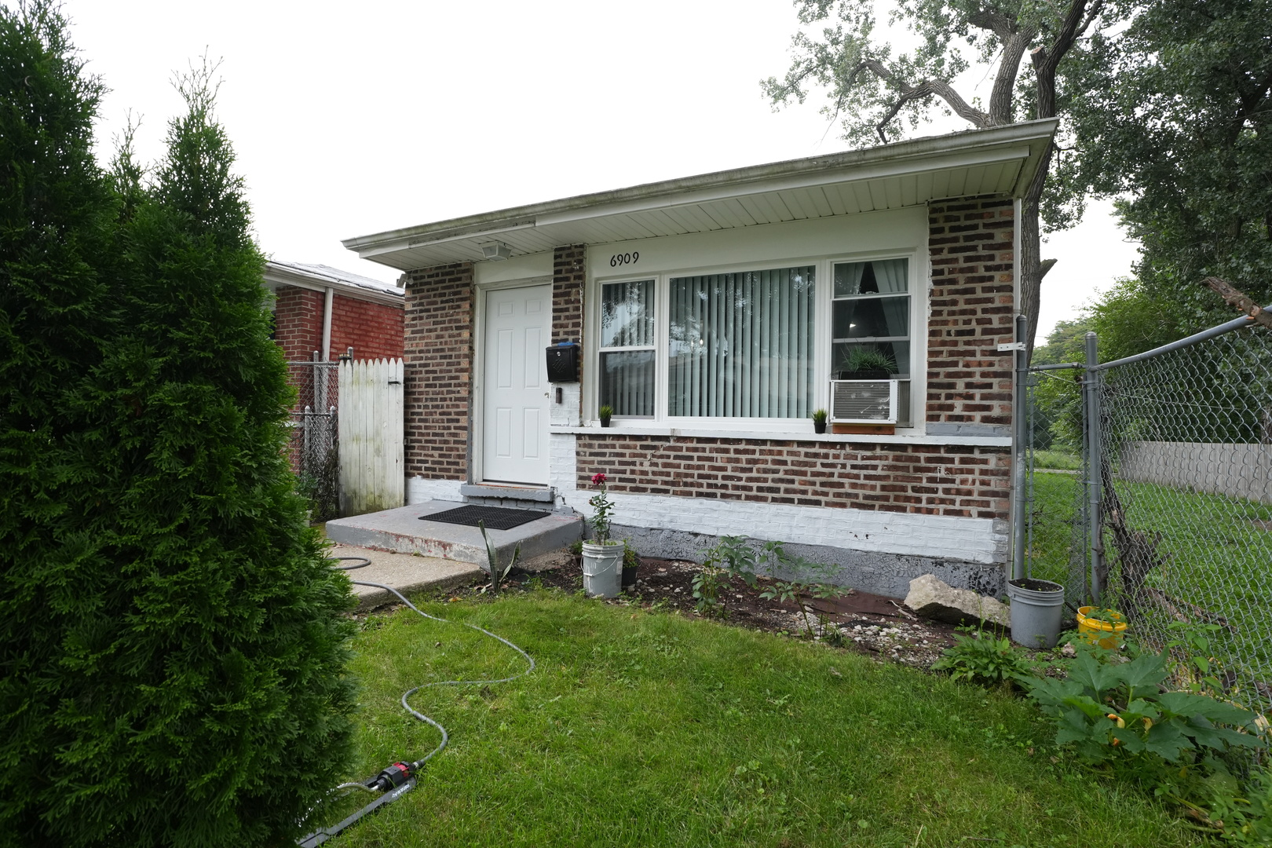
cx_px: 636
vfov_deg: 72.6
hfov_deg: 95.5
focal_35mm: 16
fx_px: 578
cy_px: 424
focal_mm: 10.9
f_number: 5.6
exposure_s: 1/125
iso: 800
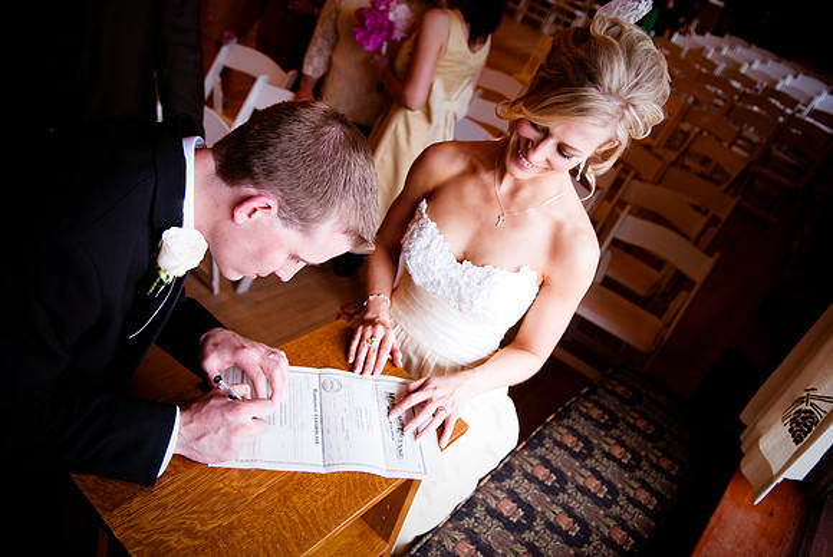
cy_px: 278
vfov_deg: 45.8
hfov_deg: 64.5
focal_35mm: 28
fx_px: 660
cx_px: 416
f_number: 2.8
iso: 200
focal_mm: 19
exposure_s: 1/80
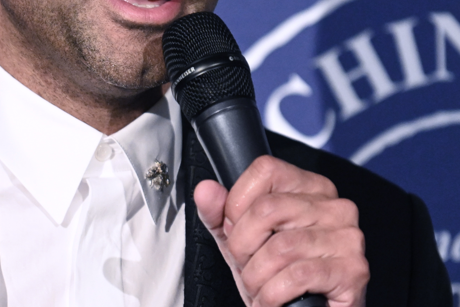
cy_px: 153
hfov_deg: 3.2
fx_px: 8127
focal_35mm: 636
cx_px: 75
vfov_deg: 2.2
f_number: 2.8
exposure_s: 1/250
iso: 2500
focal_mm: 200
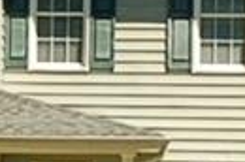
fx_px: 1928
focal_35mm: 284
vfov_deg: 4.8
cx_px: 23
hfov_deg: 7.3
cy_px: 209
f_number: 9
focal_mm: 24
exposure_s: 1/320
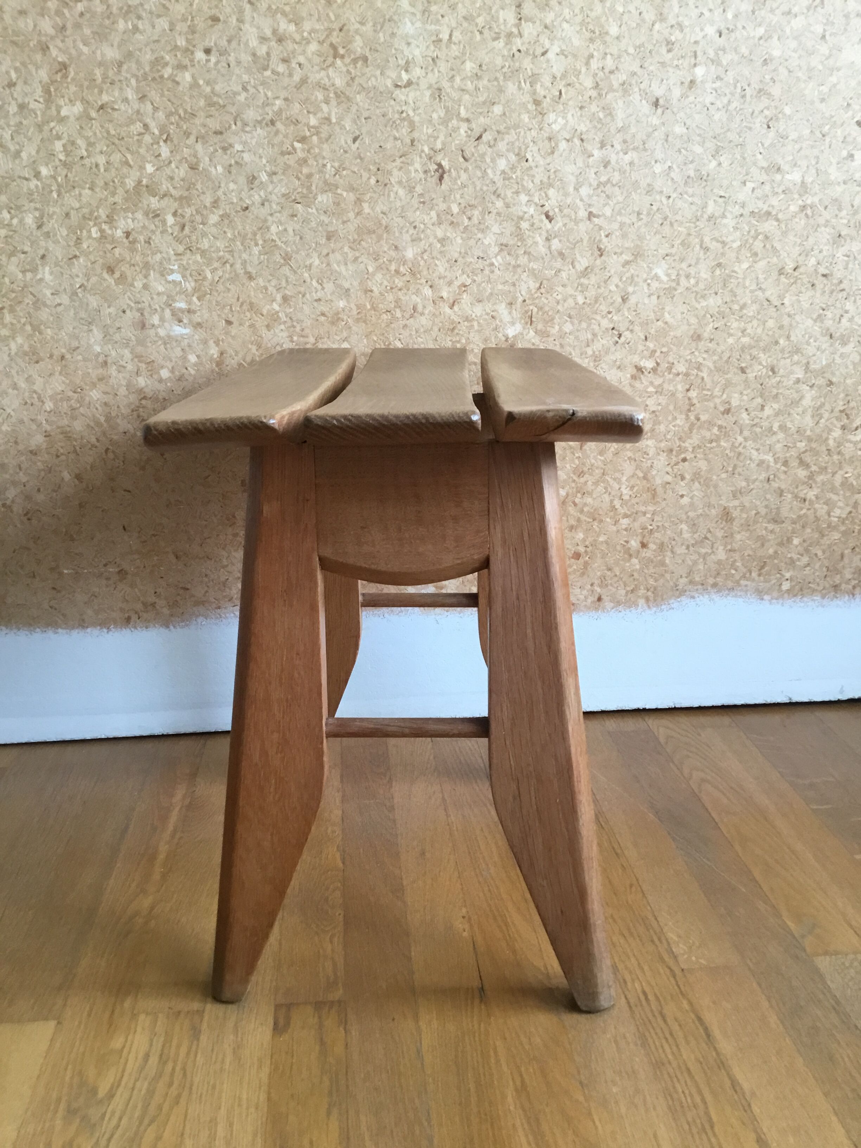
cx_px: 430
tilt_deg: -16.8
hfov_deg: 45.4
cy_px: 574
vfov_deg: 58.4
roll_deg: +0.9
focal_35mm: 31
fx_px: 1028
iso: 125
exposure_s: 1/33
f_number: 2.4
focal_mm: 3.3
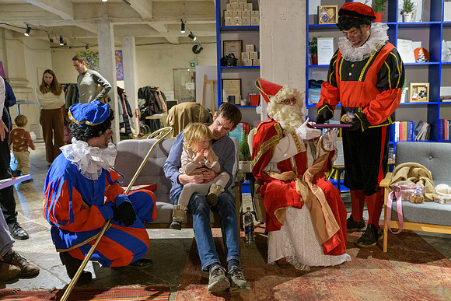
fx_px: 435
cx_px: 237
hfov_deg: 54.8
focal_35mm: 35
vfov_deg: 38.2
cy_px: 143
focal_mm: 32
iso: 3200
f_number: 4
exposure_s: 1/60
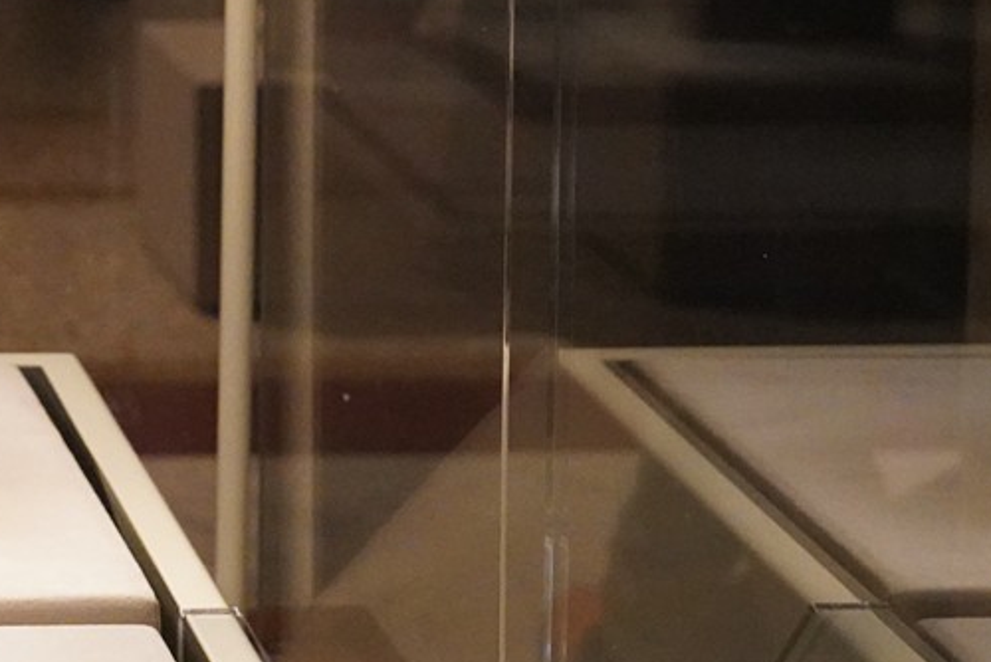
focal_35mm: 136
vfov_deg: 9.8
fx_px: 3746
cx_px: -616
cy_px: -349
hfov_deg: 13.9
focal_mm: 34
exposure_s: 1/100
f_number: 6.3
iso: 8000
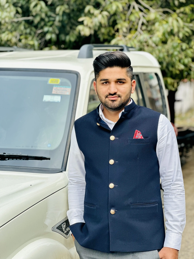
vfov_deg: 25.3
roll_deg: -0.5
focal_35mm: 77
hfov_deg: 19.1
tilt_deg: -5.5
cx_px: 97
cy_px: 130
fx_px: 575
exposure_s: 1/172
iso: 25
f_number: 2.8
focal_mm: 9
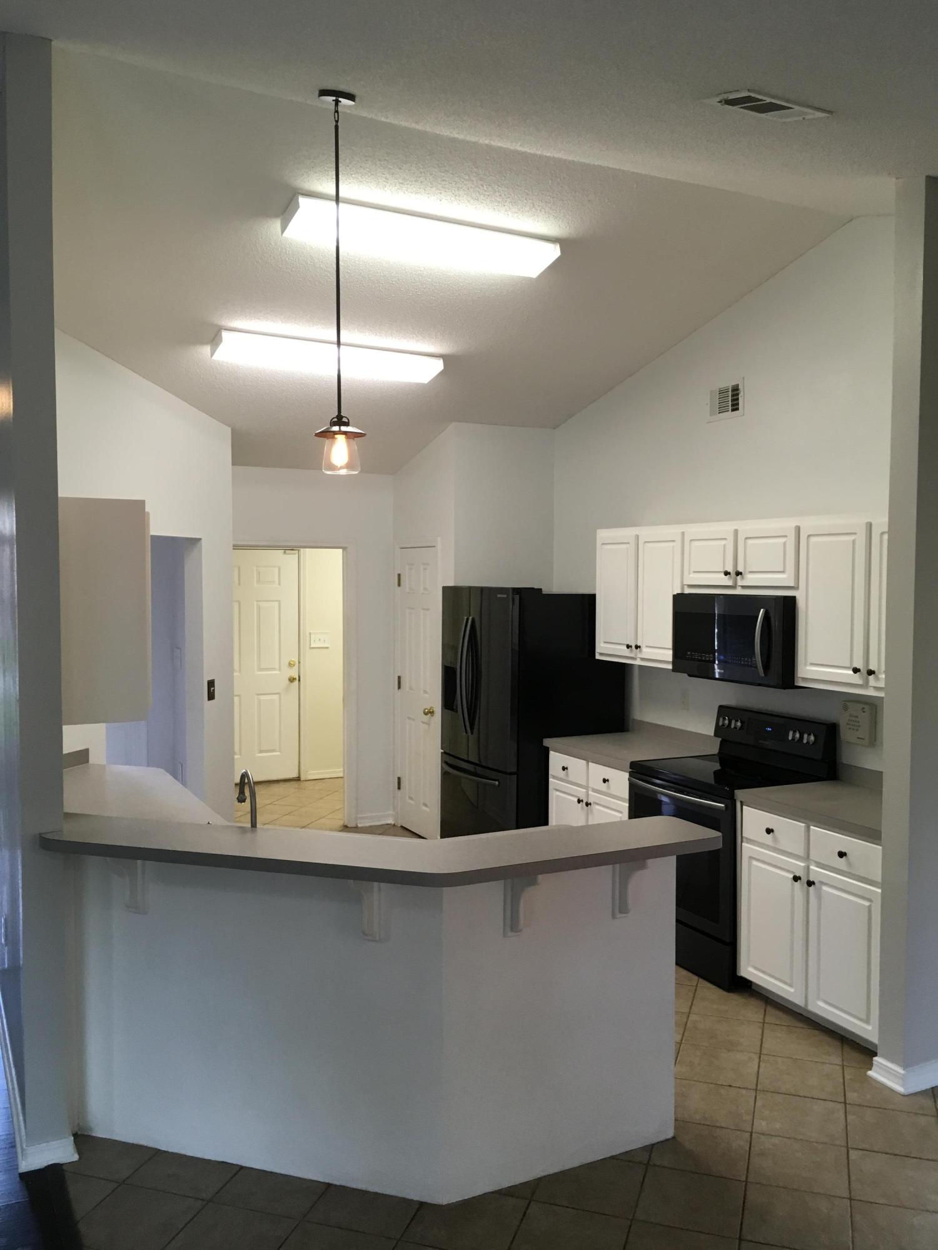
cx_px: 469
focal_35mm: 29
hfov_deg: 48.2
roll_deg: -0.3
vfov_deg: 61.7
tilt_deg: -2.8
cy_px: 625
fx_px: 1048
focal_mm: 4.15
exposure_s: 1/30
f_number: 2.2
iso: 40
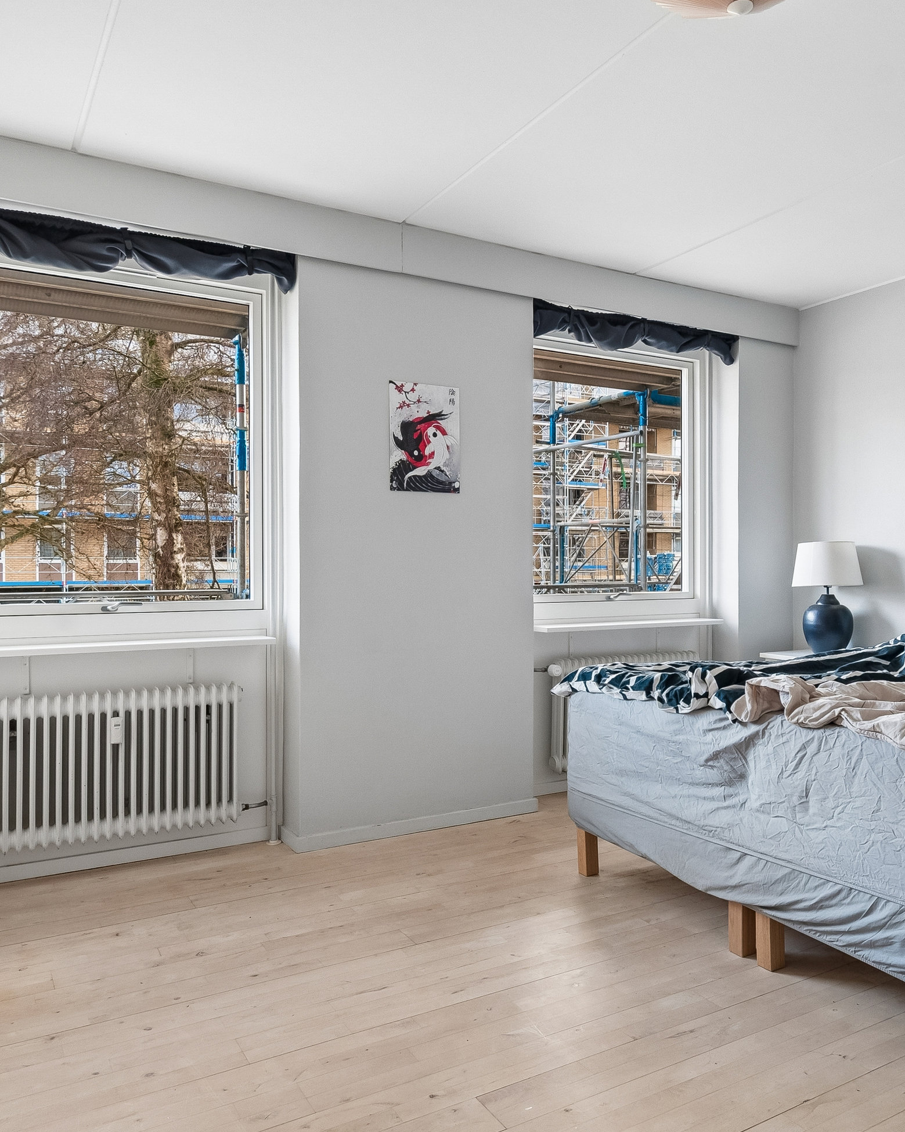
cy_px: 563
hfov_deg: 54.5
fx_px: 871
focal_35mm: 26
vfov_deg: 66.0
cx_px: 541
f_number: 10
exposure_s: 1/6
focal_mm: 12
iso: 250
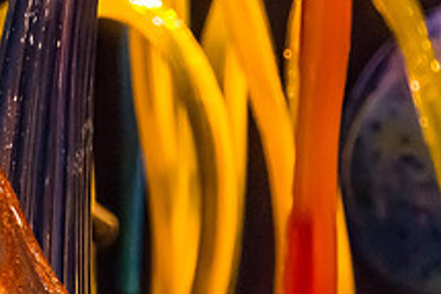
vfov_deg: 5.6
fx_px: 2974
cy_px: 254
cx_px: -80
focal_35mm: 243
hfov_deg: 8.4
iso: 3200
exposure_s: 1/100
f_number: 5
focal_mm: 60
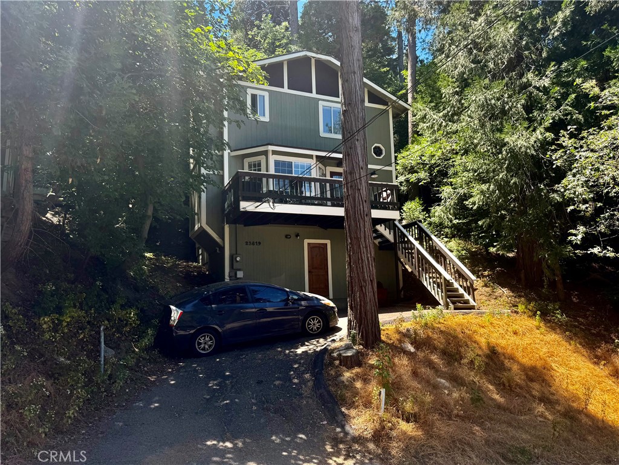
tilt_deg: +10.2
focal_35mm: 24
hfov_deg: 71.6
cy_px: 232
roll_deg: +1.8
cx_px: 310
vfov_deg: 56.8
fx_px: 429
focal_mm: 6.76
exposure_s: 1/920
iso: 80
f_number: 1.78
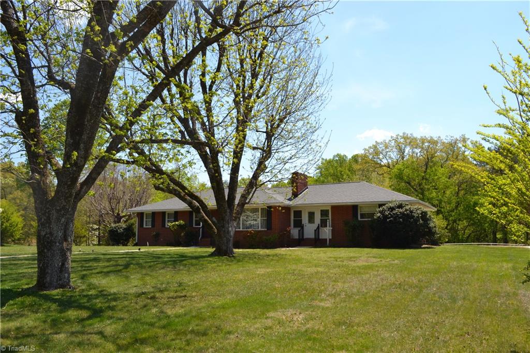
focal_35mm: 27
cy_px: 176
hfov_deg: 67.4
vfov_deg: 47.9
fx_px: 397
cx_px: 265
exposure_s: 1/200
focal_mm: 18
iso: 100
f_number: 7.1
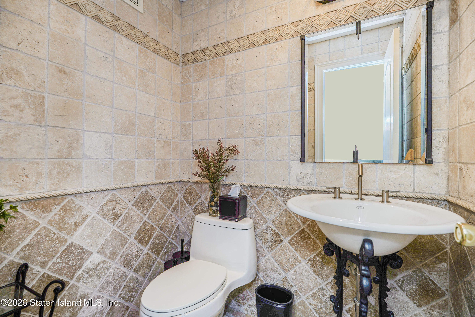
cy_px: 158
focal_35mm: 16
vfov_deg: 73.7
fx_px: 211
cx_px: 238
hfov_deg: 96.7
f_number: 4
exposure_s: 1/10
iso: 50
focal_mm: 16
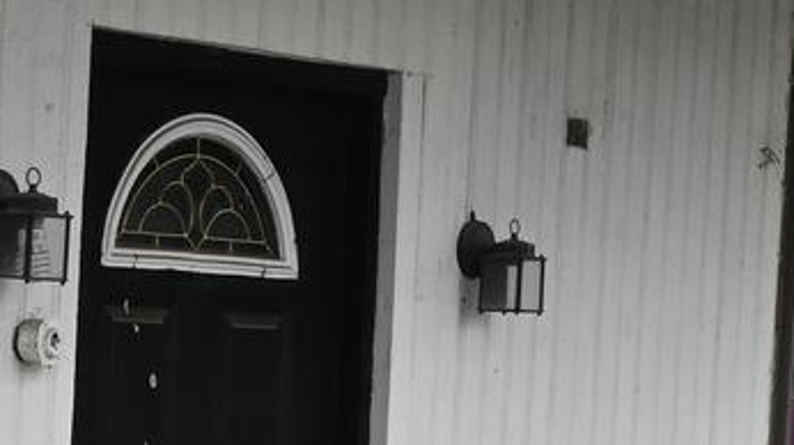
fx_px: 3135
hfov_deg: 14.3
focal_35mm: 149
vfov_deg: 8.0
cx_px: 126
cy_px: 641
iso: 200
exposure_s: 1/250
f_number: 5.6
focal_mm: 16
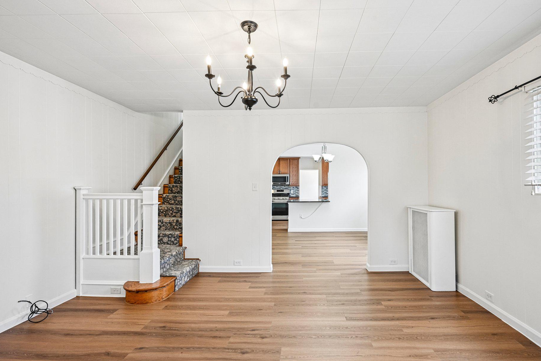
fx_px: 270
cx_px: 293
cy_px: 182
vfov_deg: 67.4
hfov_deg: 89.8
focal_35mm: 18
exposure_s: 1/50
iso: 800
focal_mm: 16
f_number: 8
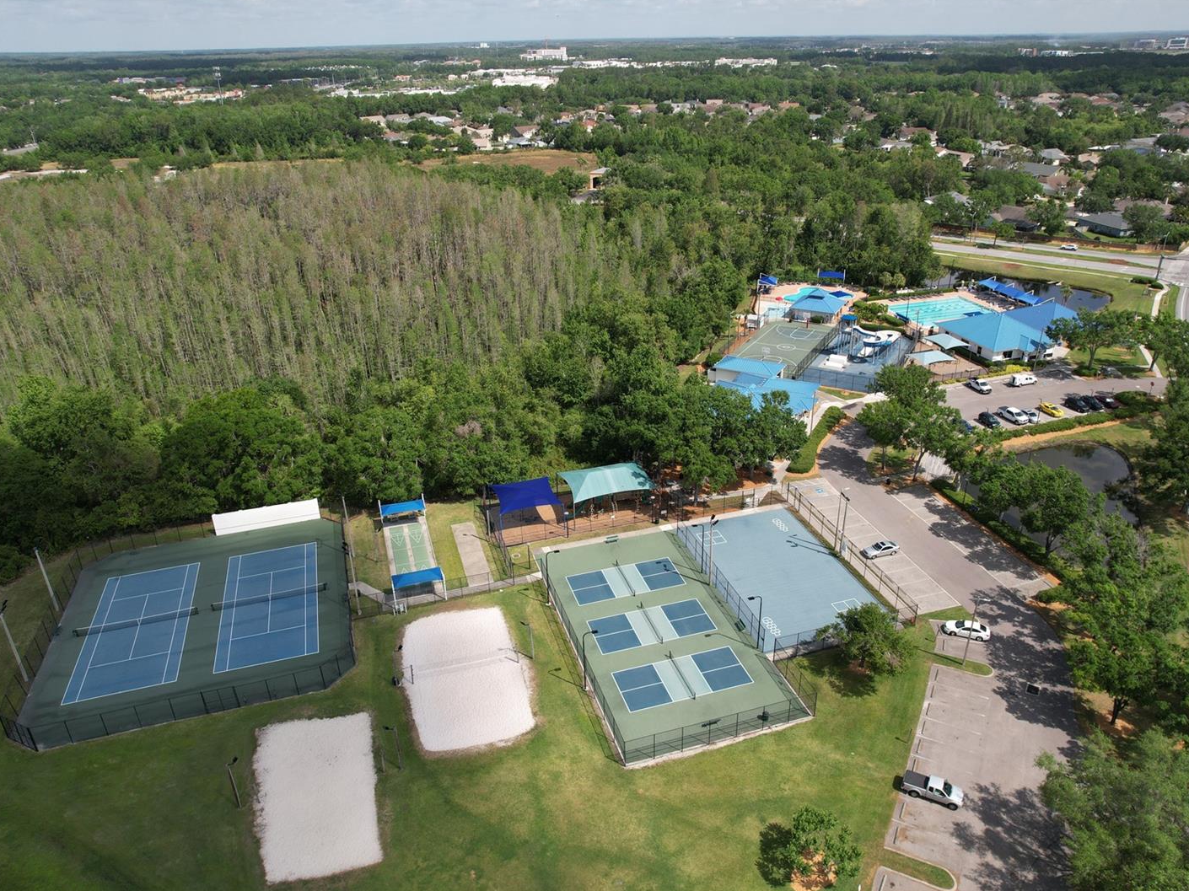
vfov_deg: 56.8
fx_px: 824
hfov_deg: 71.6
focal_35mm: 24
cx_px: 615
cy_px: 443
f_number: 2.8
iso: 100
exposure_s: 1/500
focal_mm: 8.38
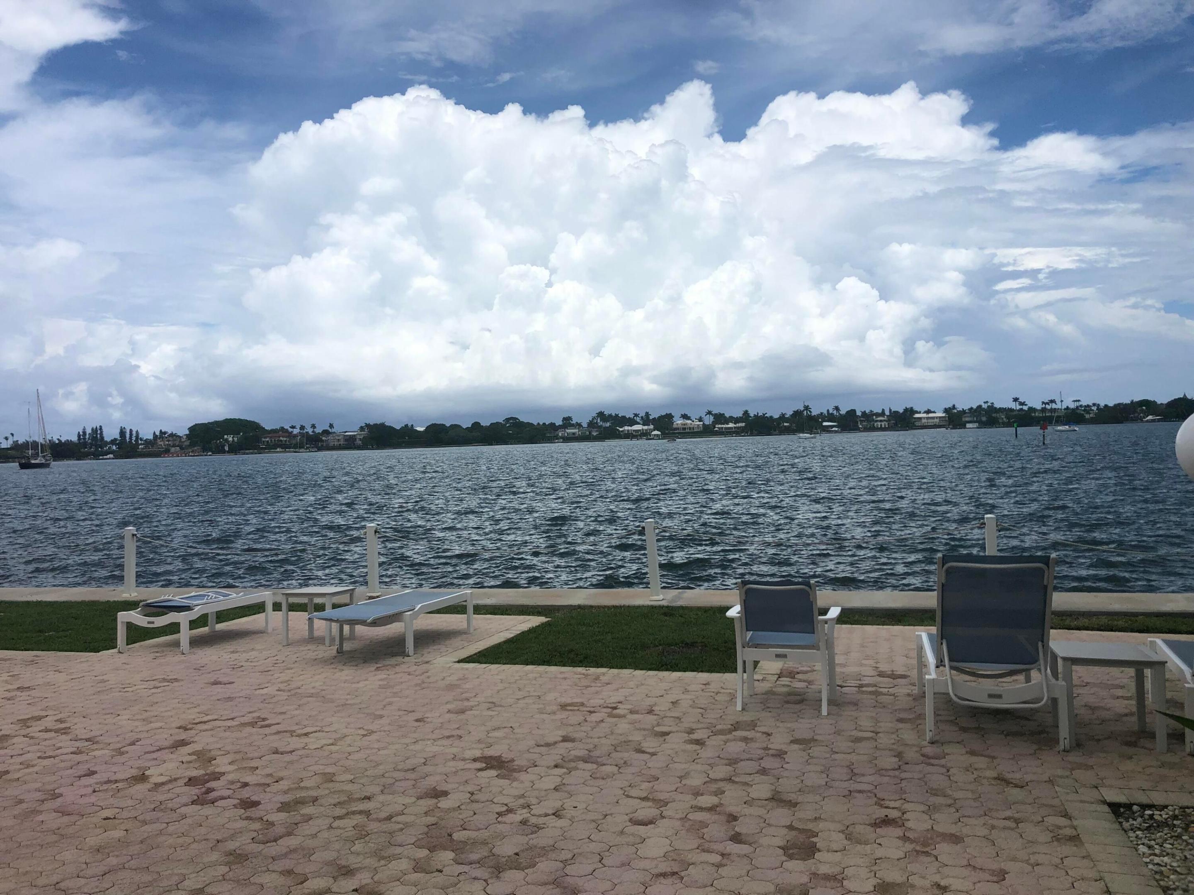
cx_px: 597
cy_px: 448
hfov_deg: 63.4
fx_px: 966
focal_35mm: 28
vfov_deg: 49.7
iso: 25
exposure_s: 1/6944
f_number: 1.8
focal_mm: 3.99
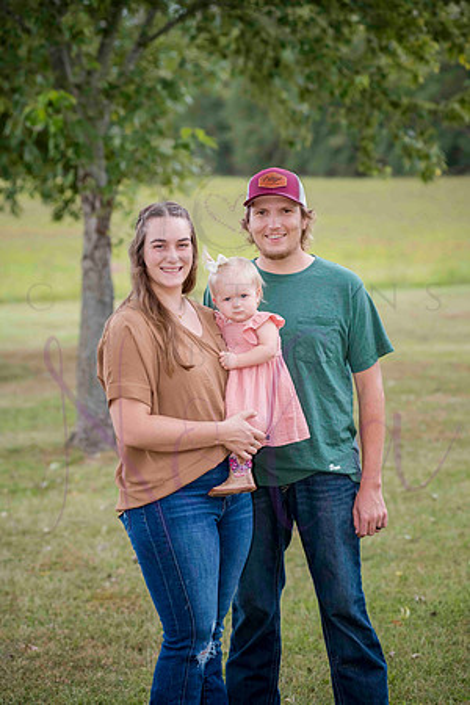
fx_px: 1958
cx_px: 235
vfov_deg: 20.4
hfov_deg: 13.7
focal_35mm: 100
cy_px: 352
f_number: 4.5
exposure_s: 1/320
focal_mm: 100
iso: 400
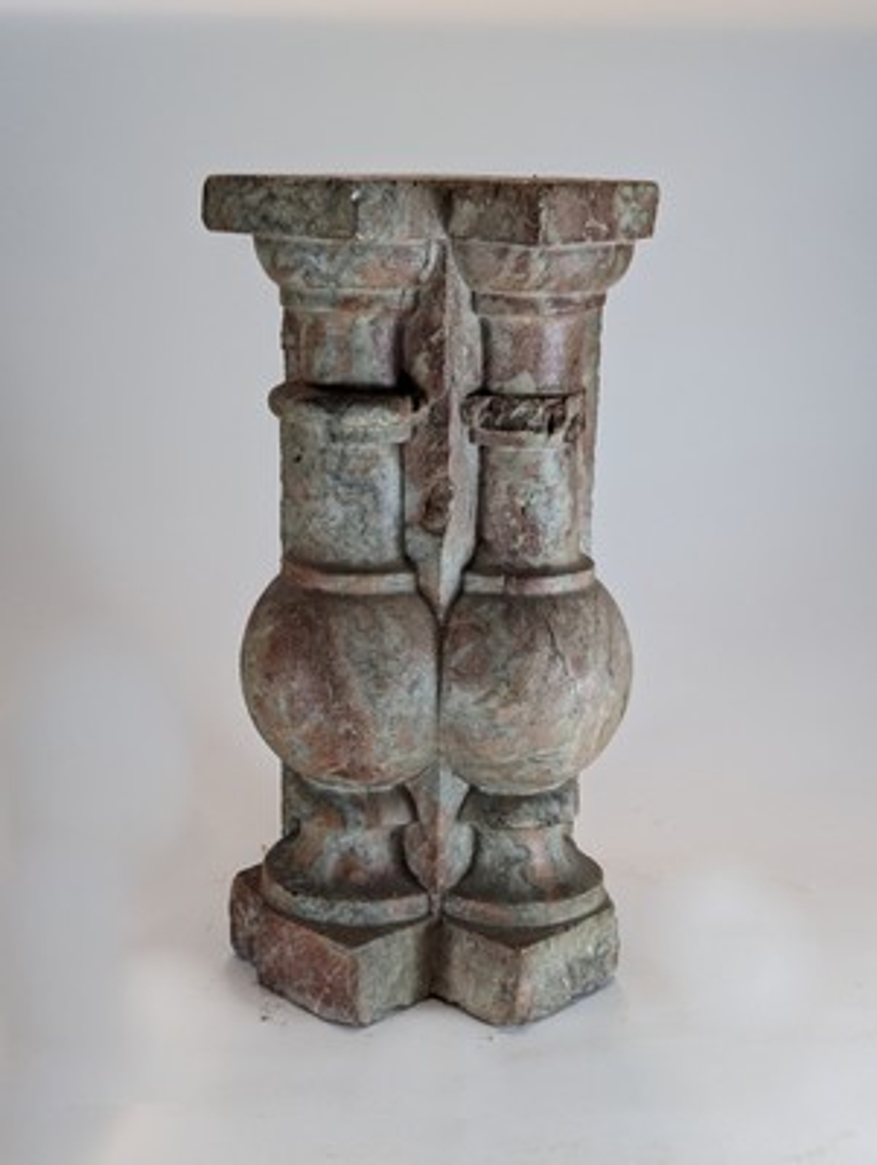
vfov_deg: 39.6
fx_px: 1618
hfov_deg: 30.3
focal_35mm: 48
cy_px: 582
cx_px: 438
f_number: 1.85
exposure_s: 1/99.9
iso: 84
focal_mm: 6.81
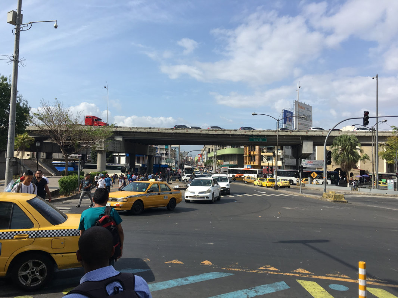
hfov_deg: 61.6
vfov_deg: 48.2
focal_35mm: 29
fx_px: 334
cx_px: 199
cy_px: 149
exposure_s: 1/1282
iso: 25
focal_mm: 4.15
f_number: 2.2
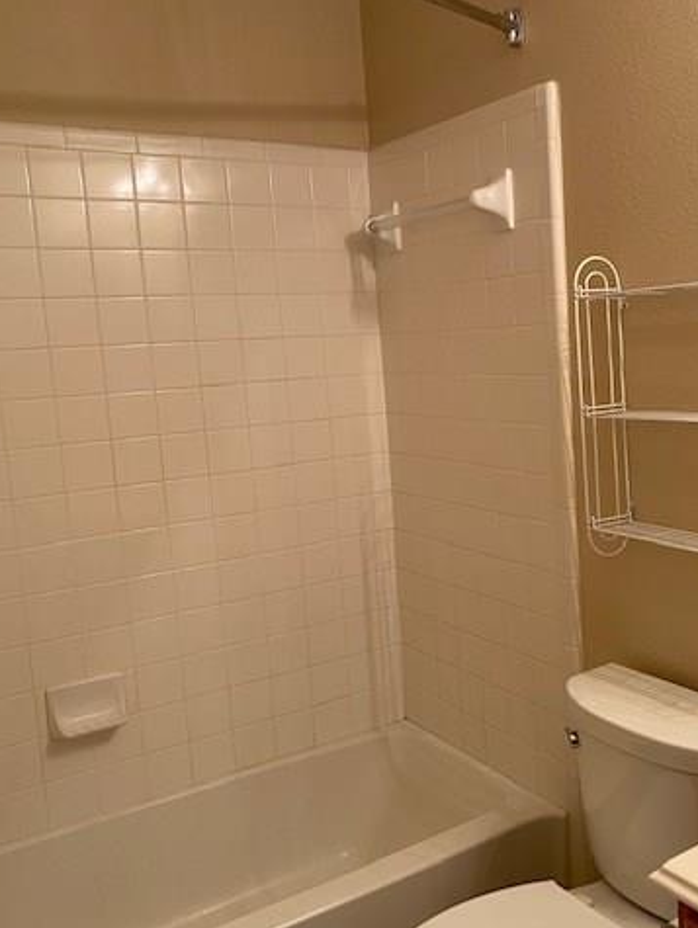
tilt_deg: -6.1
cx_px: 532
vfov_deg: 52.6
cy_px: 465
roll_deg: +2.8
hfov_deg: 39.5
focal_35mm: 35
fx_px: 940
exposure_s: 1/60
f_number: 1.8
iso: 125
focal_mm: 4.25
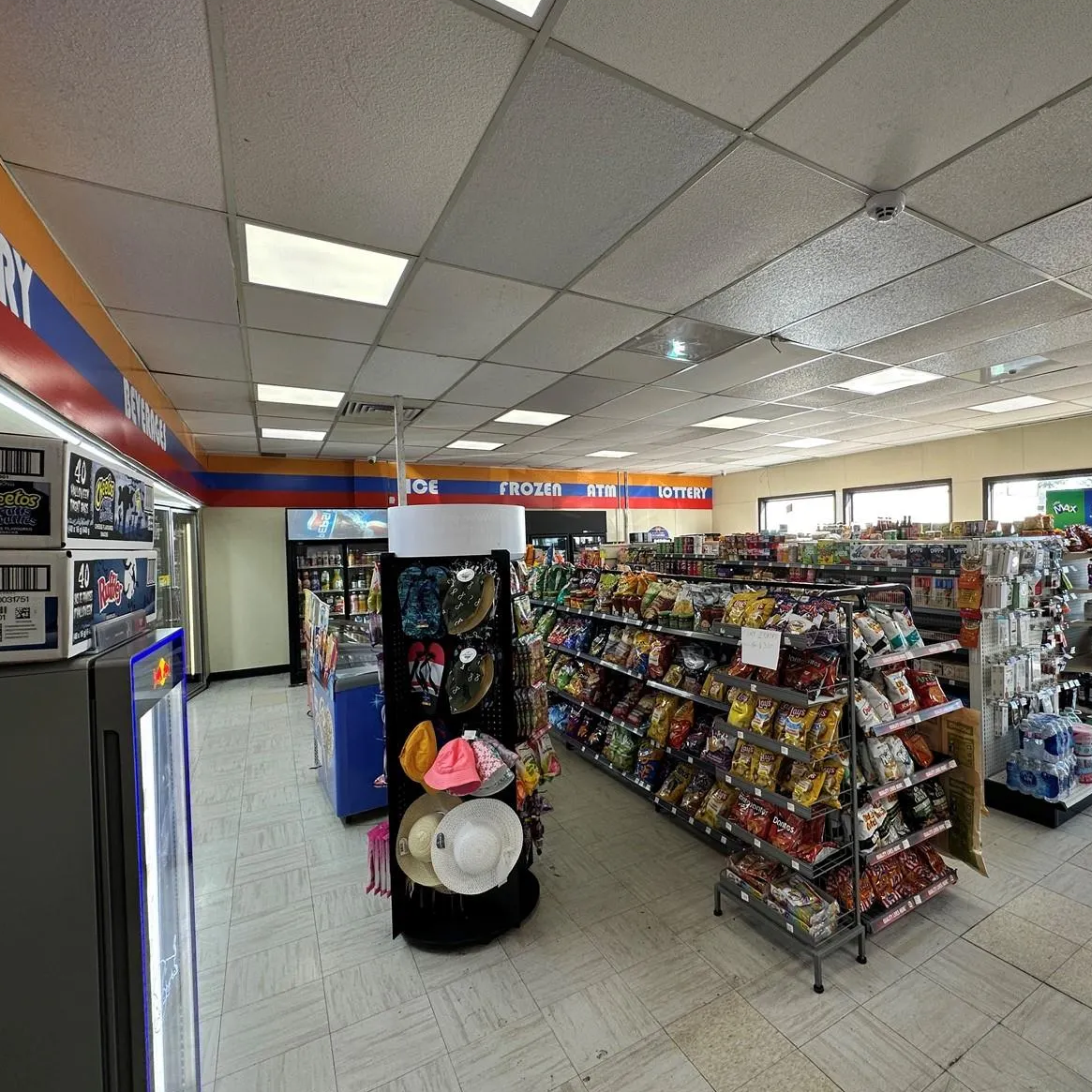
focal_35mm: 17
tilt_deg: -0.7
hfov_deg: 82.9
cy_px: 548
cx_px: 660
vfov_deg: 84.0
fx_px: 607
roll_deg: +1.5
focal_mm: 2.22
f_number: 2.2
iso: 50
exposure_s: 1/99
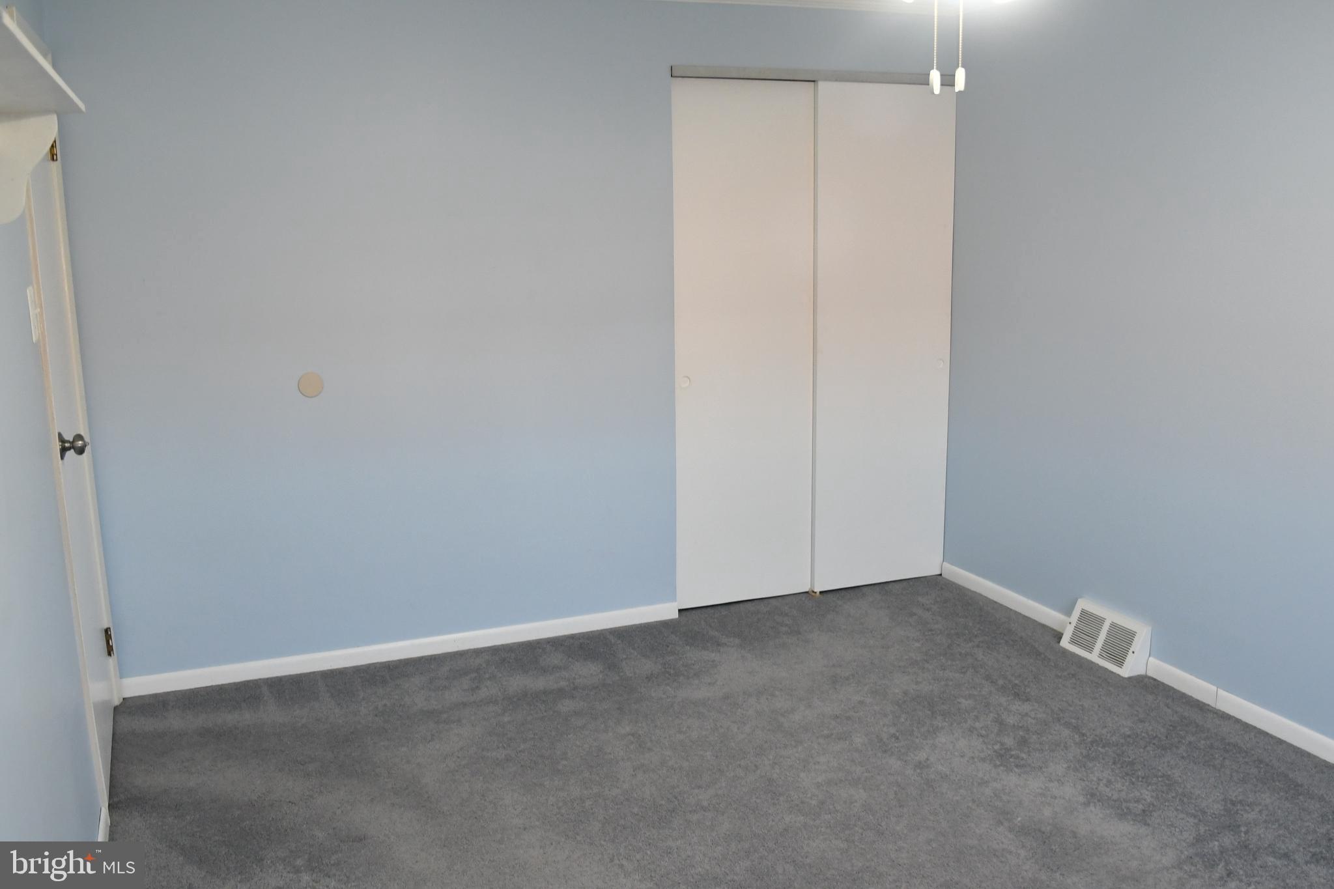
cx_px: 667
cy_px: 444
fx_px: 1186
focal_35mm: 32
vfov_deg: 41.1
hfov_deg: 58.7
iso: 1000
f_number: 3.5
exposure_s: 1/80
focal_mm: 16
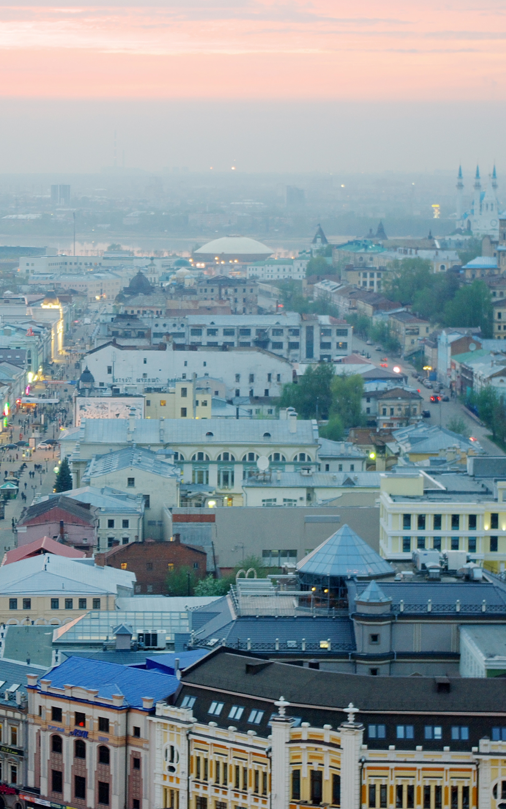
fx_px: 2780
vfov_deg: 16.6
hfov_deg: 10.4
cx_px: 72
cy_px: 404
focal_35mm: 126
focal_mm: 55
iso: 200
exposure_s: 1/3.33
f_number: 5.6
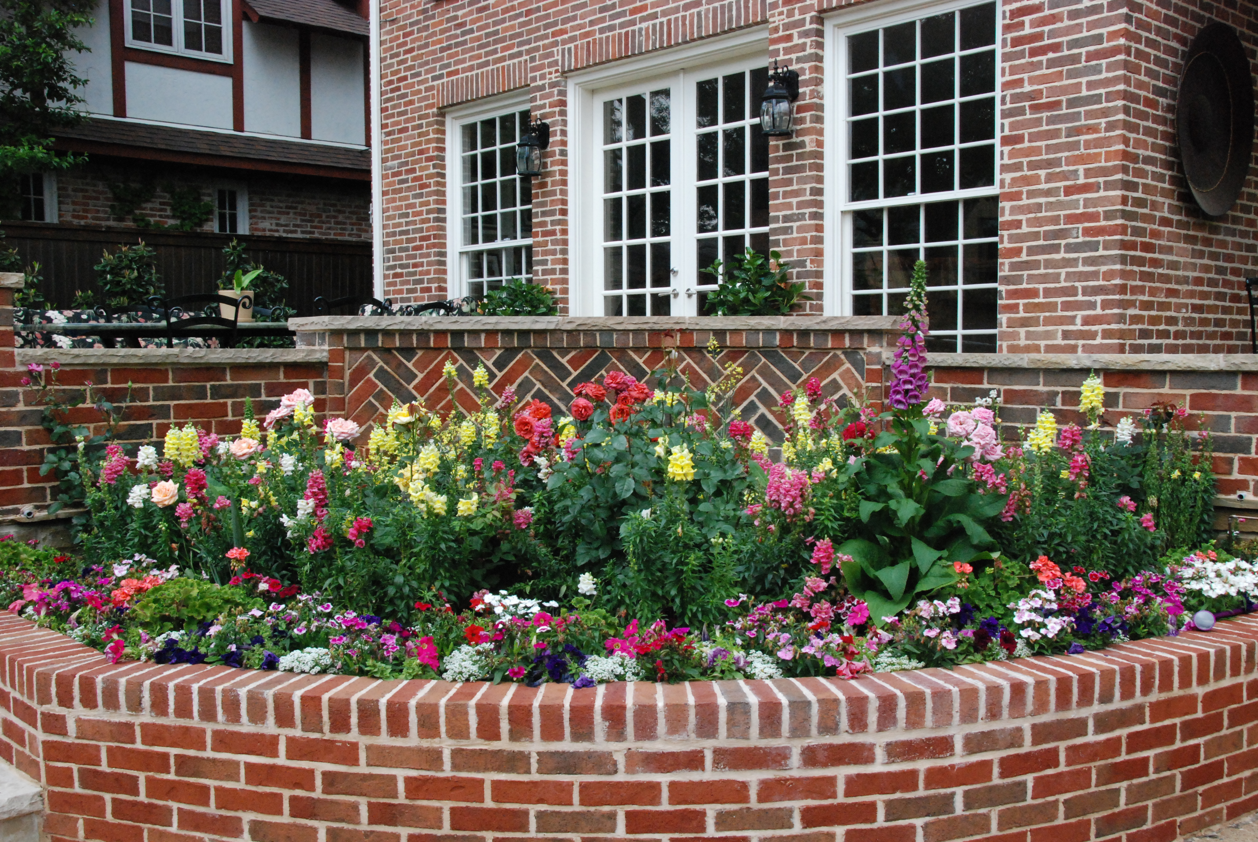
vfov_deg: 37.0
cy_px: 421
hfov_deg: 53.1
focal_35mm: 36
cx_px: 629
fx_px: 1260
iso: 1600
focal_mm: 24
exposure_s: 1/640
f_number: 13
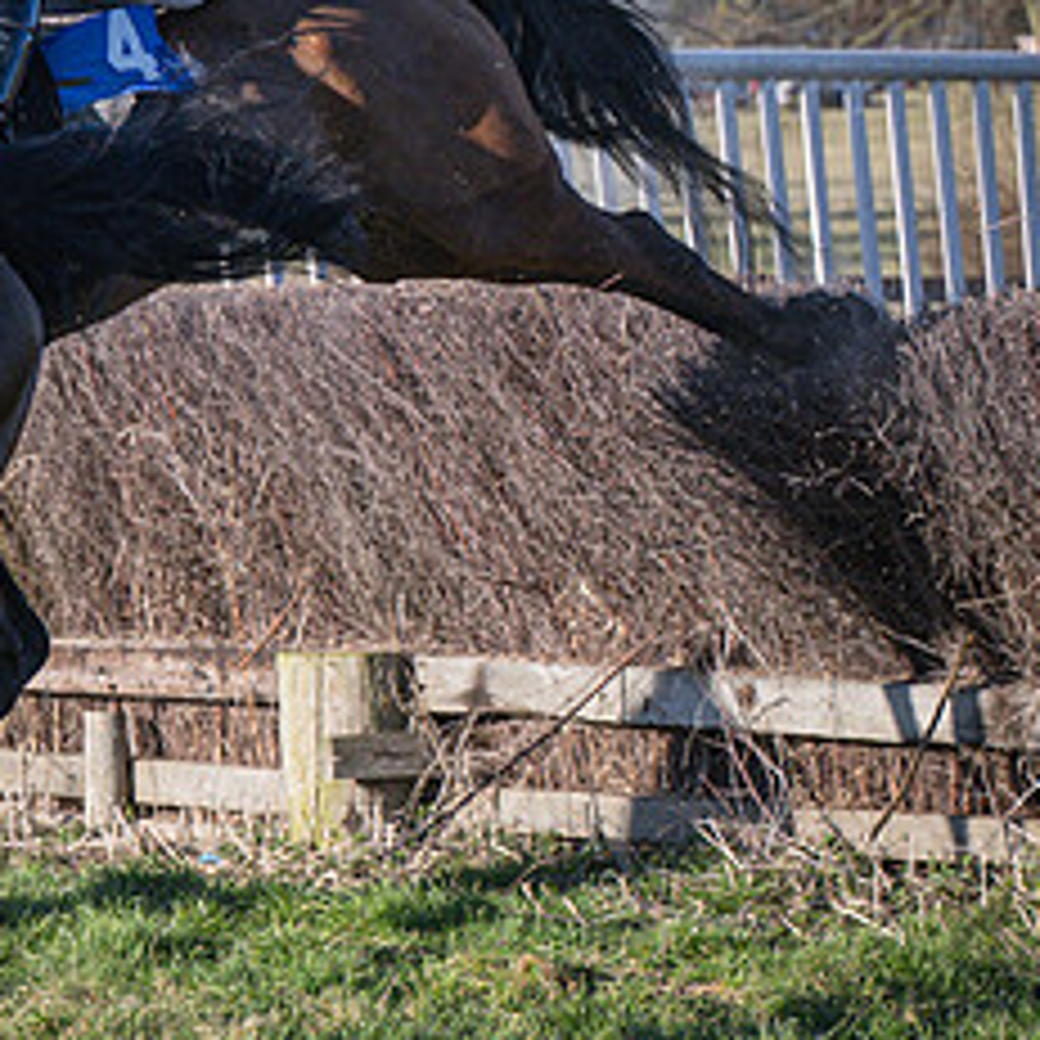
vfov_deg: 6.5
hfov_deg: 6.4
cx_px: -295
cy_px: 509
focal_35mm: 270
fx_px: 9178
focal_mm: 70
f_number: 4
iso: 200
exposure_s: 1/2500
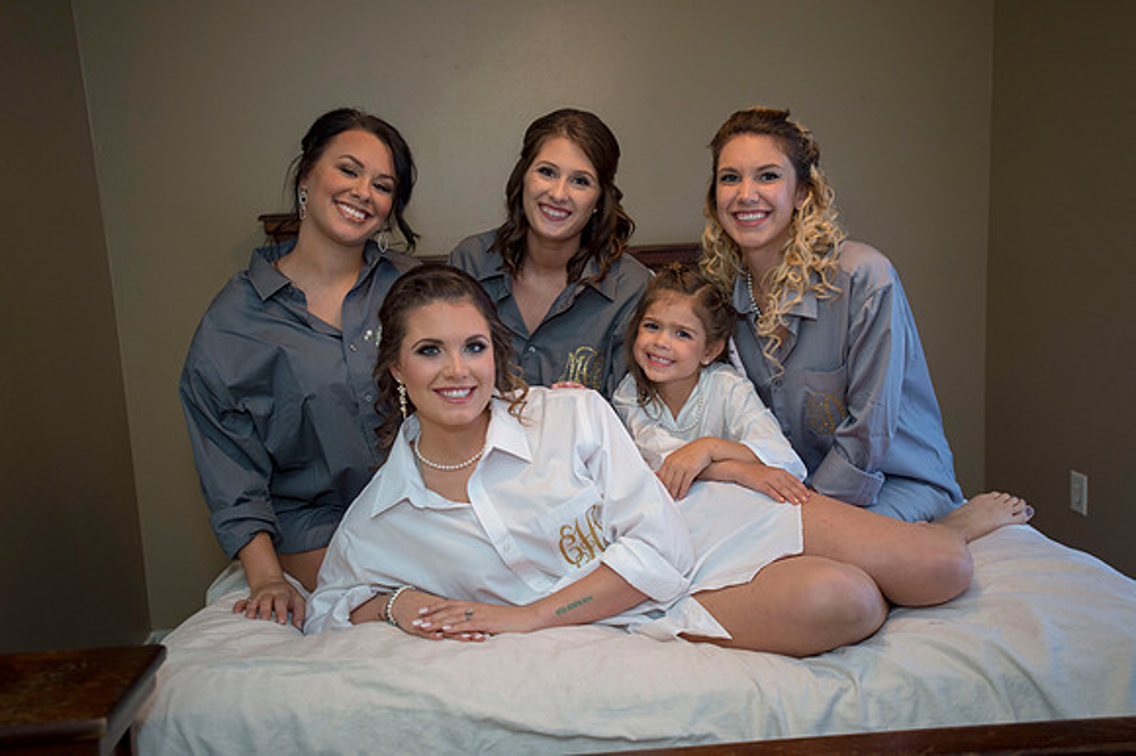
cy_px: 378
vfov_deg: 41.1
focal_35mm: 32
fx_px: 1009
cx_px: 568
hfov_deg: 58.7
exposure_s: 1/125
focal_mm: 32
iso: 1250
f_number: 2.8
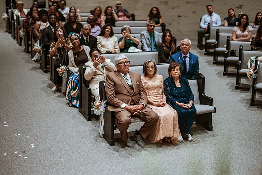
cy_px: 88
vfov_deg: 23.4
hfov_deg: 34.5
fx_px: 422
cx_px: 131
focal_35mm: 58
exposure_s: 1/1600
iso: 1600
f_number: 1.4
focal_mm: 58
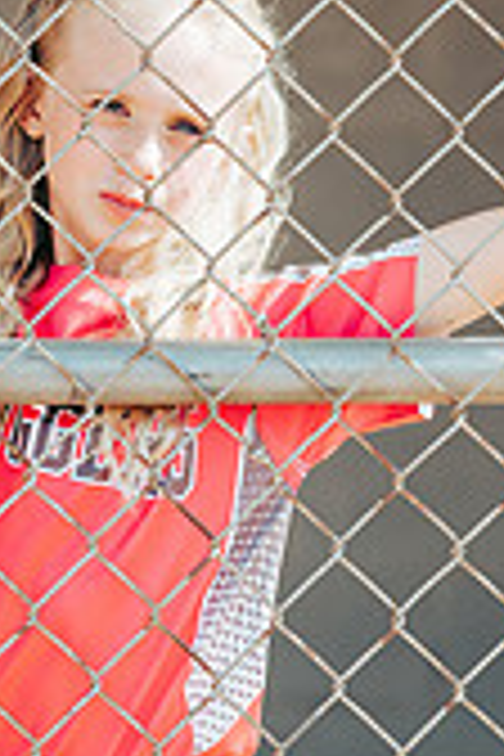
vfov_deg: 9.0
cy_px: 310
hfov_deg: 6.0
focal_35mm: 228
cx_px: 162
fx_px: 4788
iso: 160
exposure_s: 1/1250
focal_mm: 85
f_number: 2.8
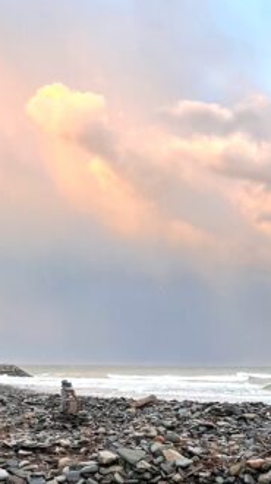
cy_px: 437
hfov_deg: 27.0
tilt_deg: -7.3
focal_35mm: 44
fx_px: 564
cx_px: 168
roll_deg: -1.1
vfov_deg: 42.5
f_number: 1.8
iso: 64
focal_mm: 1.57
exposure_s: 1/99
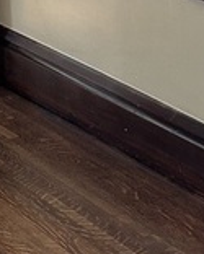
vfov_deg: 10.8
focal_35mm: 176
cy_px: -39
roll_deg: +2.0
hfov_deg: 8.4
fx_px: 1327
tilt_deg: -12.5
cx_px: -168
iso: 80
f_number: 1.5
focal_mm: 5.7
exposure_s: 1/60
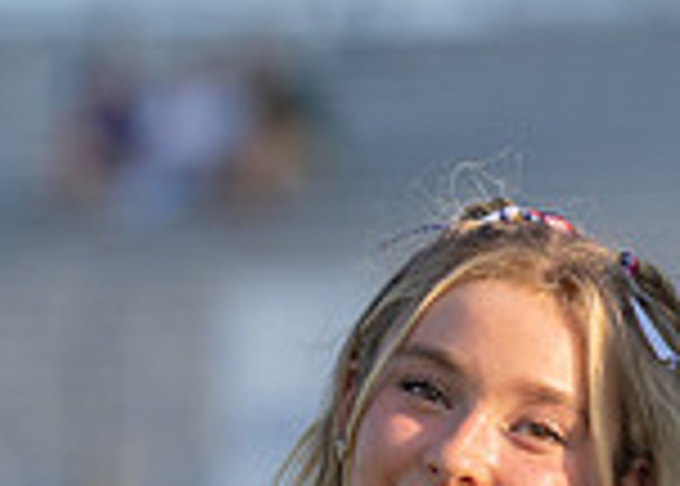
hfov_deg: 3.1
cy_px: 858
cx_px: 810
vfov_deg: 2.2
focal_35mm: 655
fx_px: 12655
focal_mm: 133
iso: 100
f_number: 2.8
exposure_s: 1/1000
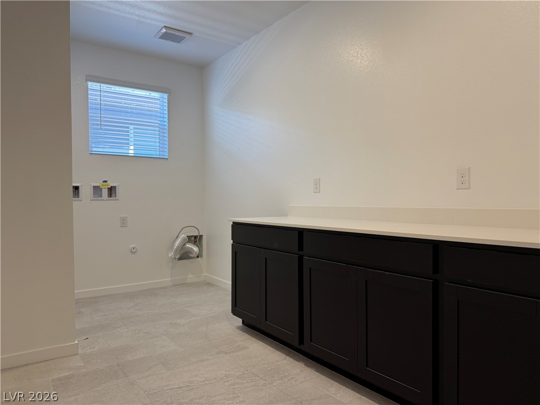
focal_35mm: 24
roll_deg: -0.1
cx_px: 270
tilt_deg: -0.6
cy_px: 202
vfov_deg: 56.8
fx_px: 374
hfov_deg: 71.6
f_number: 1.78
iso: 160
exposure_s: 1/120
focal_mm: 6.76
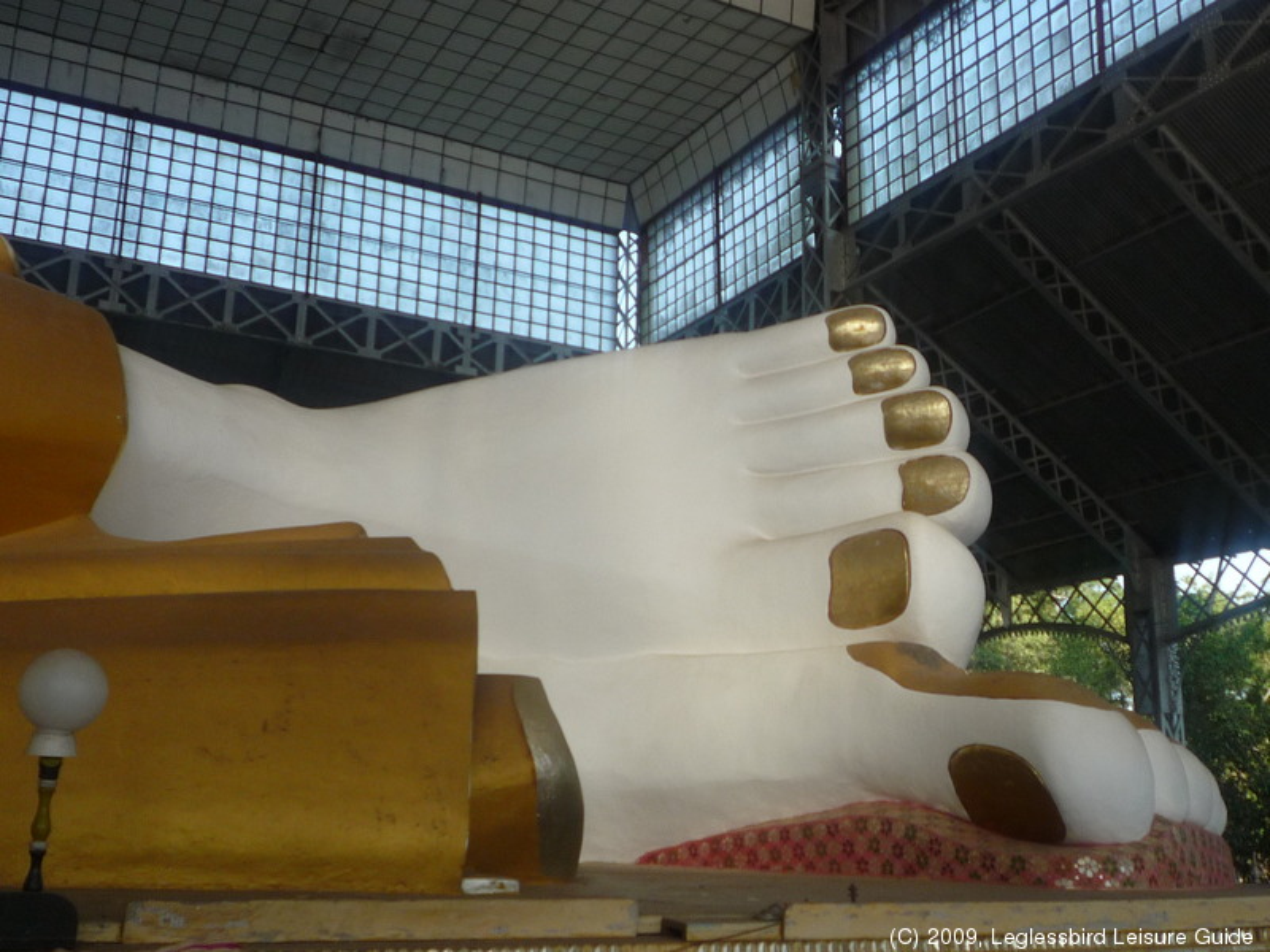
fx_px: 1357
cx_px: 635
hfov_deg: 50.1
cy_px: 476
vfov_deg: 38.7
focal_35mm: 37
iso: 100
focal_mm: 4.5
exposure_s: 1/320
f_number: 2.8
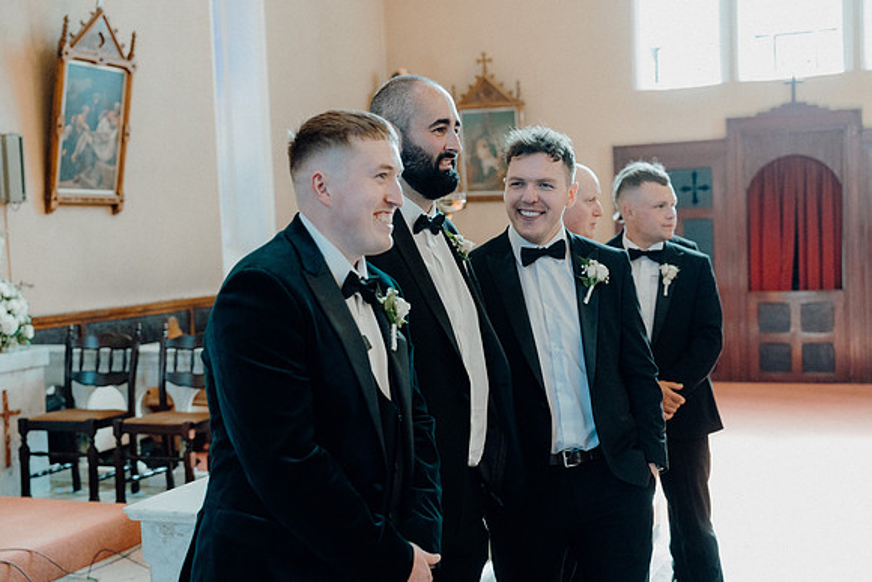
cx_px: 436
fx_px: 1163
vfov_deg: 28.1
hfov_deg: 41.1
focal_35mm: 48
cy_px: 291
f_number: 3.5
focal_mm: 48
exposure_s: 1/200
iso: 4000
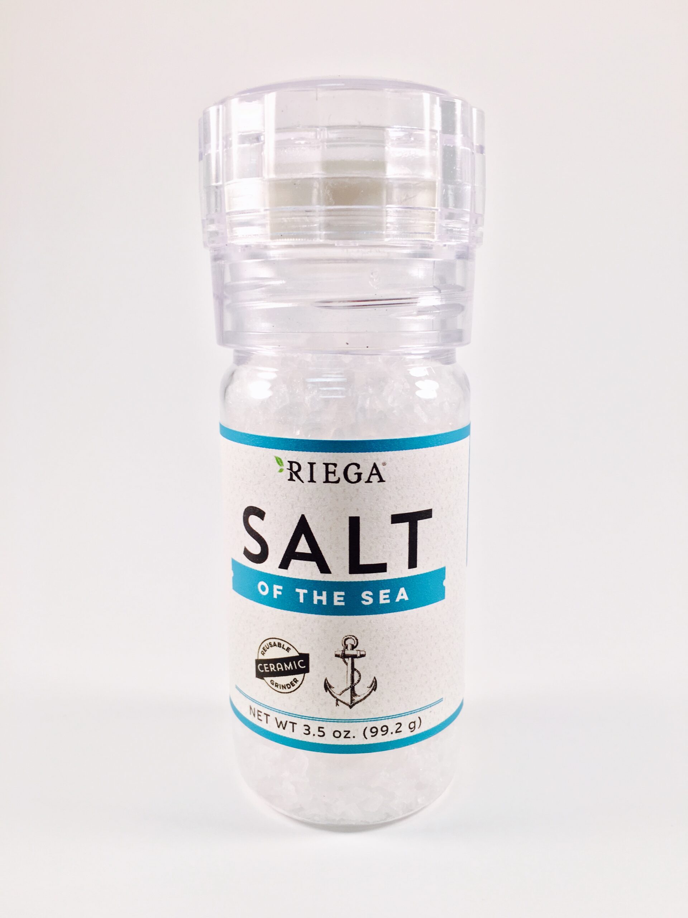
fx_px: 769
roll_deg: +0.9
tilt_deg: -12.1
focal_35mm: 29
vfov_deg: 61.7
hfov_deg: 48.2
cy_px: 459
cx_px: 344
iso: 25
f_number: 2.2
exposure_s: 1/120
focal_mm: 4.15
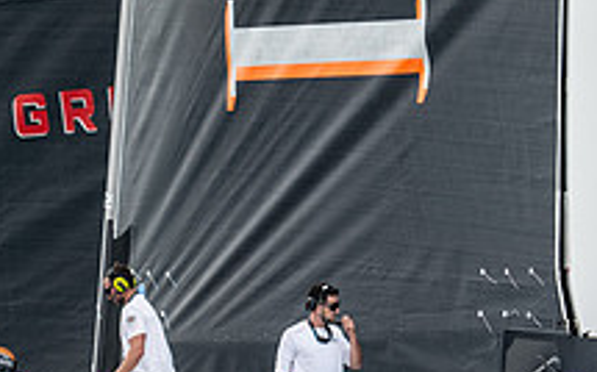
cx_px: 392
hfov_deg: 3.8
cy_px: 459
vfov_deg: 2.4
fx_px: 8958
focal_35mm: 551
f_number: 2.8
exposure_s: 1/1600
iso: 100
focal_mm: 200
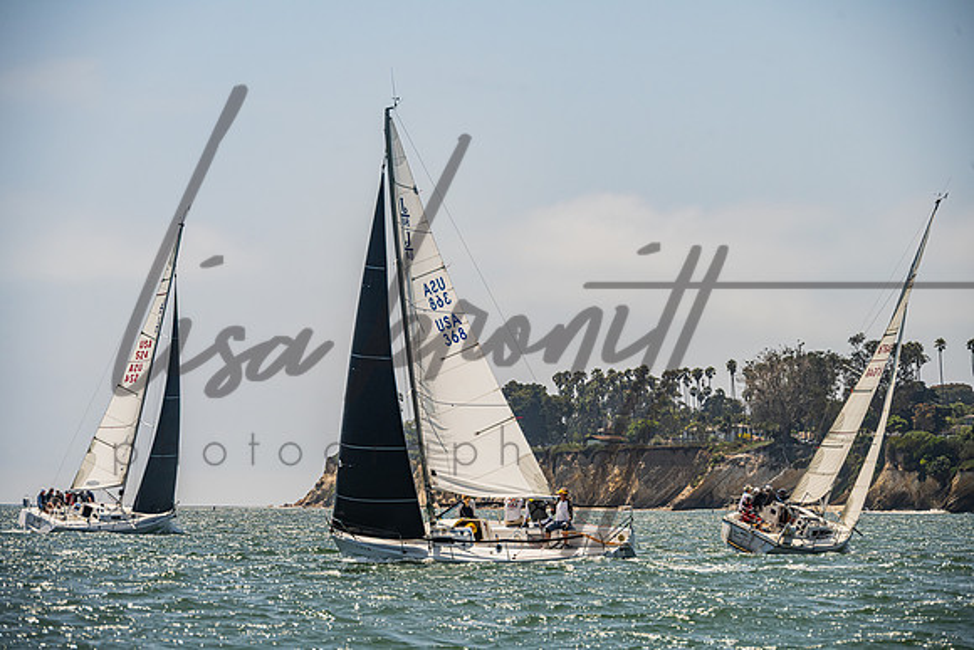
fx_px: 4194
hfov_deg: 13.2
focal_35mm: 155
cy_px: 325
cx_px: 487
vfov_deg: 8.9
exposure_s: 1/2500
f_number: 8
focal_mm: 155
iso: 400
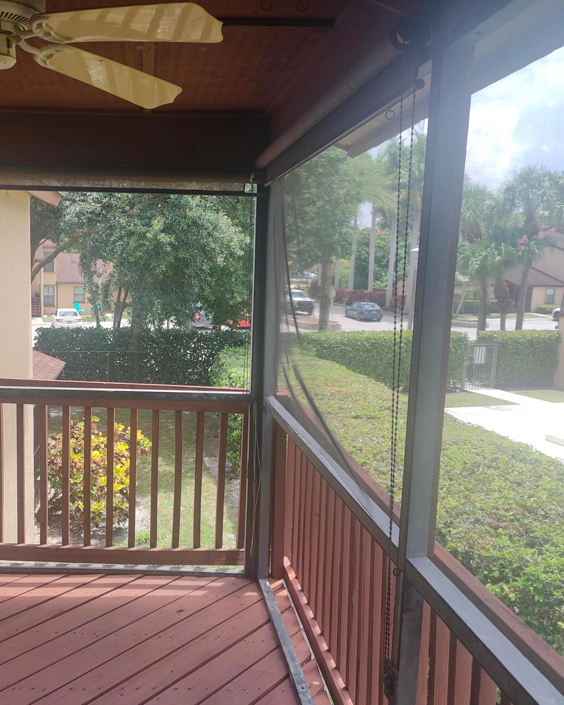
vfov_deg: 58.8
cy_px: 352
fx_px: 626
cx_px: 149
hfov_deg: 46.9
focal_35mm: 30
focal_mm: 6.06
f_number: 1.8
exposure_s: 1/753
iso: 100
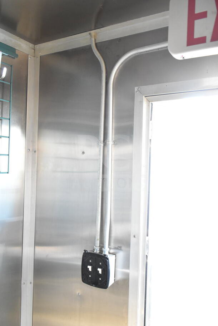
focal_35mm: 32
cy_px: 163
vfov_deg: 59.5
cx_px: 109
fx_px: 286
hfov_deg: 41.7
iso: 2800
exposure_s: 1/30
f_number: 3.8
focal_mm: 21
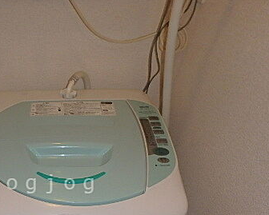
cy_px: 184
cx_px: 43
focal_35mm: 39
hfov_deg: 43.9
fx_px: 311
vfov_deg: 36.4
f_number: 3.5
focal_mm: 3.7
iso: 400
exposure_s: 1/30
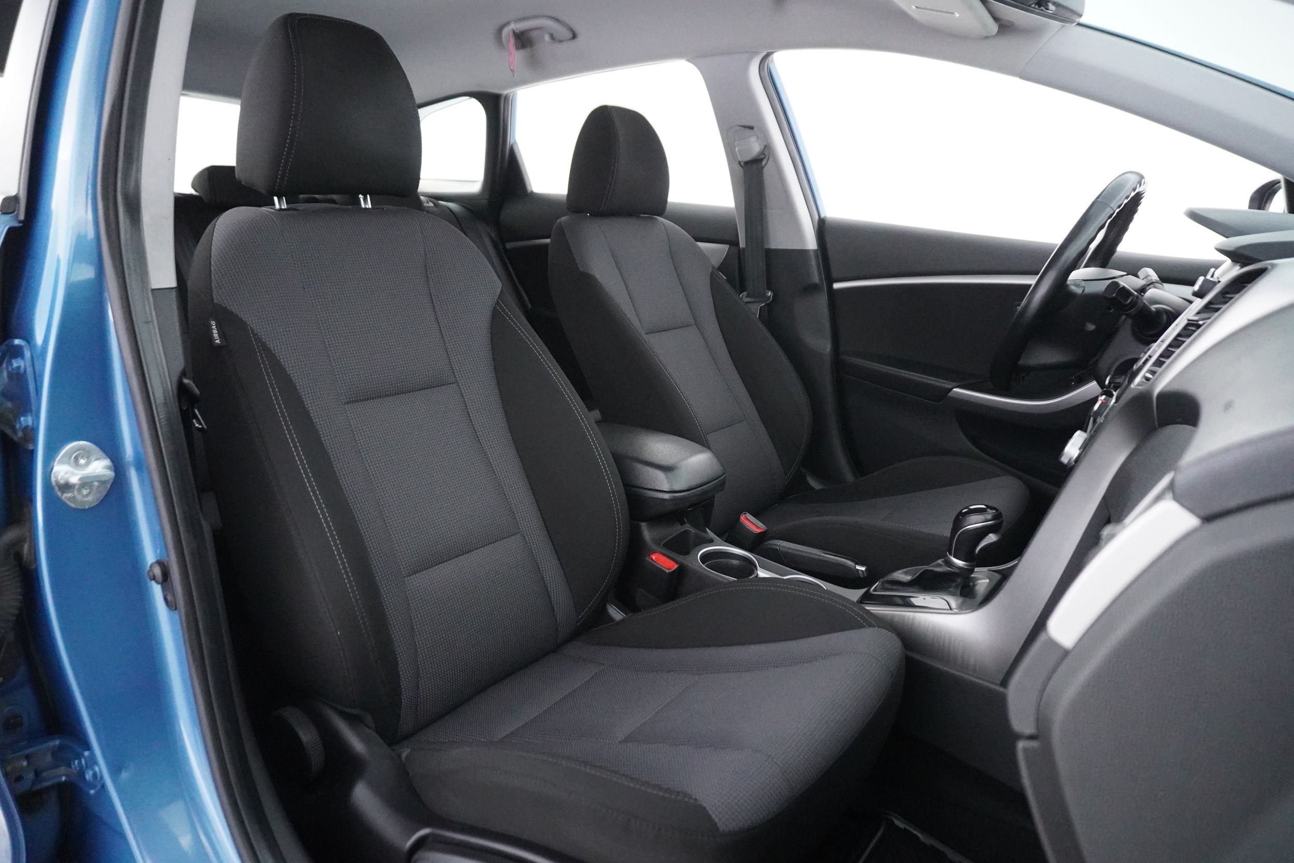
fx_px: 863
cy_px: 432
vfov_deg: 53.1
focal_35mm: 24
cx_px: 647
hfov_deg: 73.7
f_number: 3.5
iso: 6400
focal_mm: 16
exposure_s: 1/60
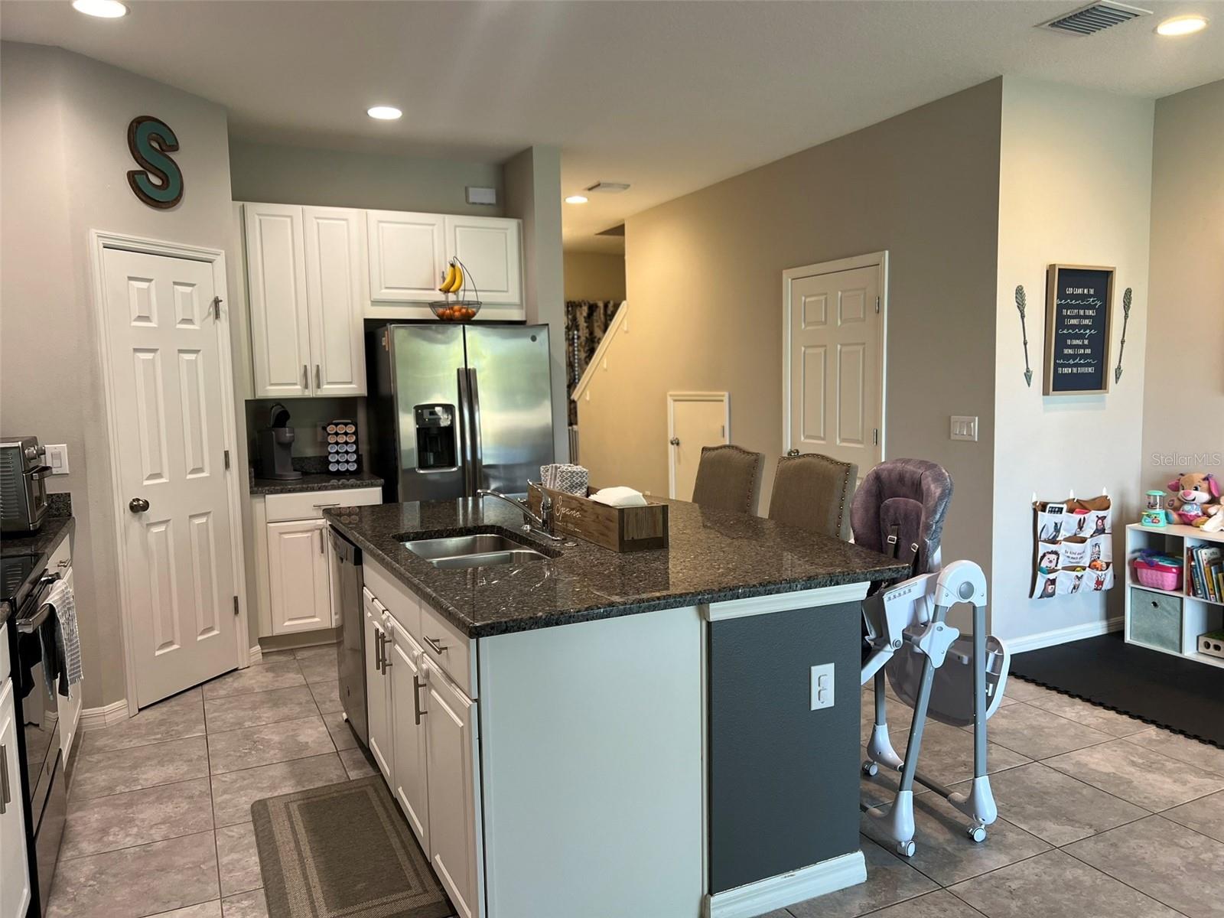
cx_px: 612
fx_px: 919
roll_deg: +1.4
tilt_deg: -5.4
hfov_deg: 67.3
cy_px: 459
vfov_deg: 53.1
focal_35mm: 26
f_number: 1.5
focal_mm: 5.7
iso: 100
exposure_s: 1/60
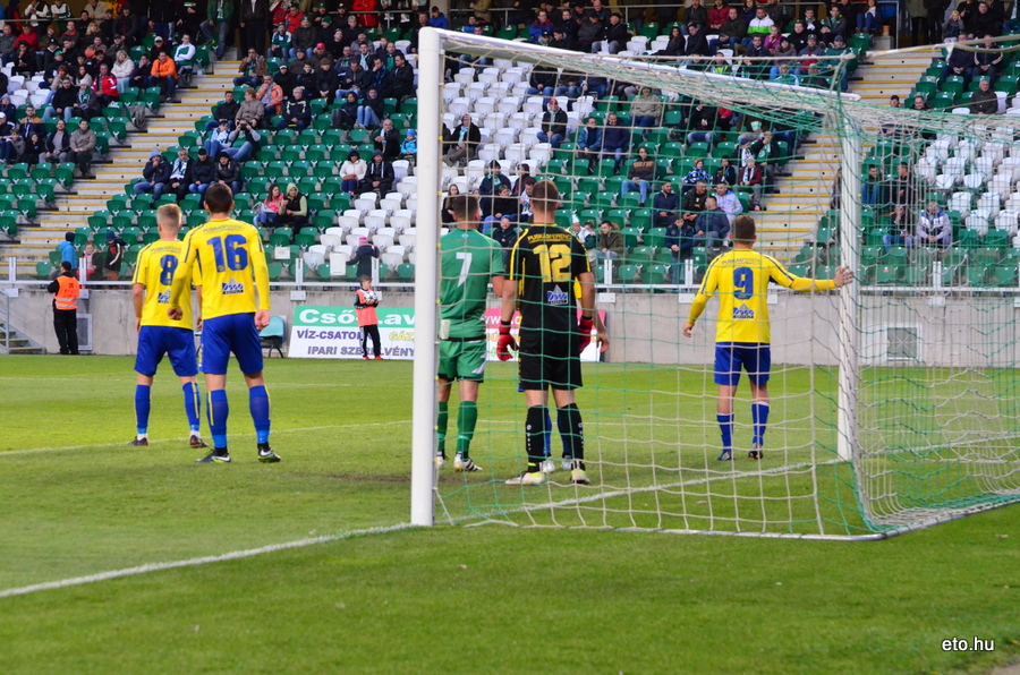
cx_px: 510
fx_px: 3647
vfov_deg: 10.6
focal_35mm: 129
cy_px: 338
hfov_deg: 15.9
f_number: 5.6
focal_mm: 86
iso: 3200
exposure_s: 1/400
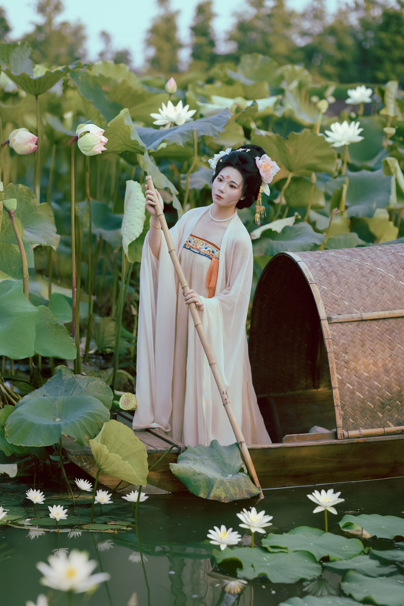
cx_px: 202
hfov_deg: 16.1
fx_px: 1431
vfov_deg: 23.9
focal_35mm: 85
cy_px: 303
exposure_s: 1/500
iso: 100
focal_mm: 85
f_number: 1.6
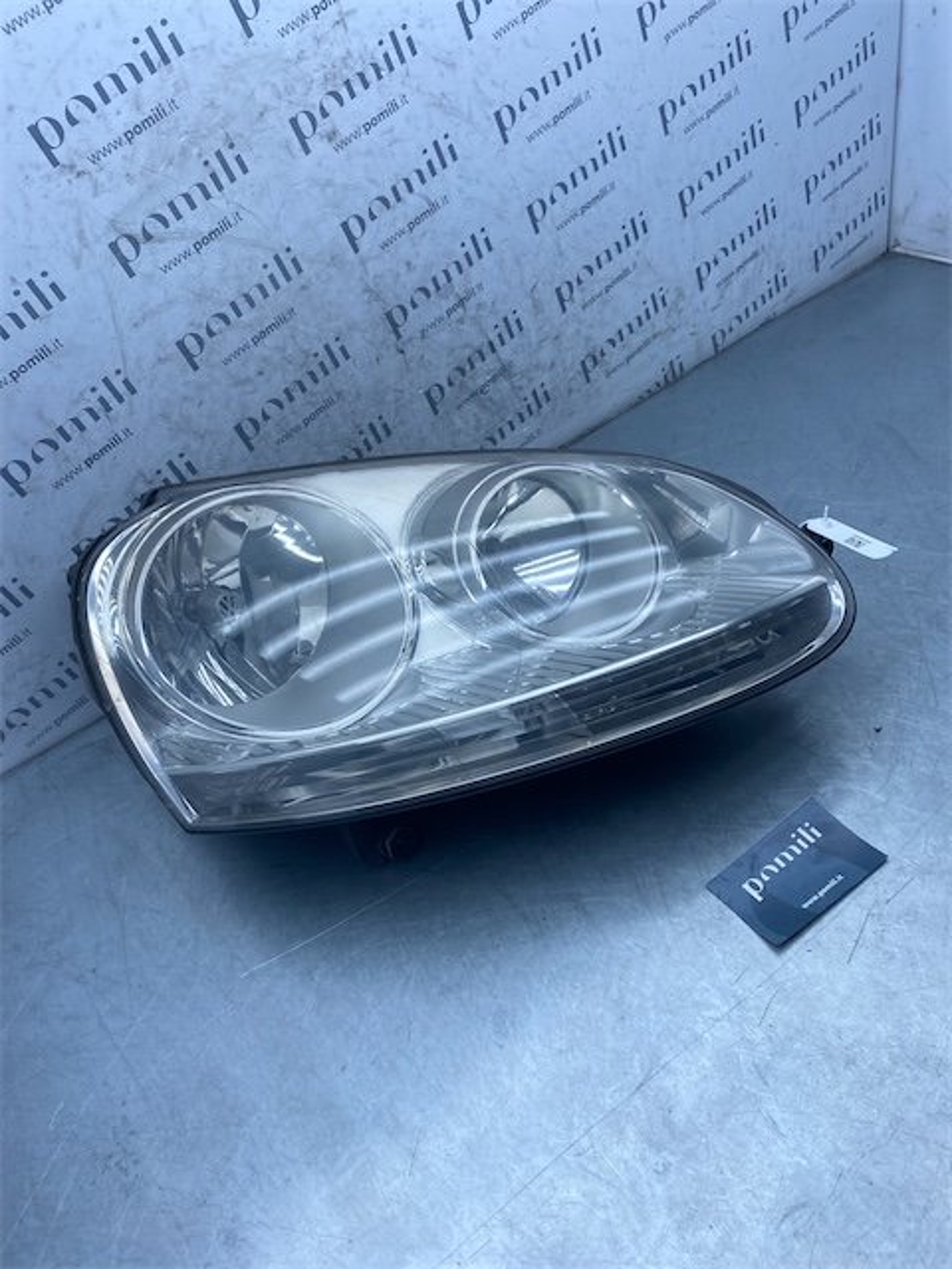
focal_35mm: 26
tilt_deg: -40.0
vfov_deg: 67.3
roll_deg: +16.0
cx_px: 476
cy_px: 634
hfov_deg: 53.1
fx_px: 953
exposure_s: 1/1124
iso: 32
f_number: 1.8
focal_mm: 4.25
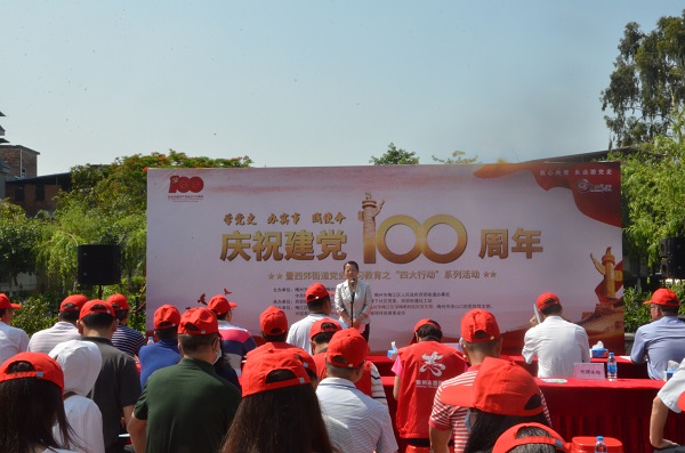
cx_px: 342
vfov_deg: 26.3
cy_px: 226
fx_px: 968
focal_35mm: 51
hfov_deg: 39.0
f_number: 29
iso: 1600
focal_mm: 34
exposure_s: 1/250
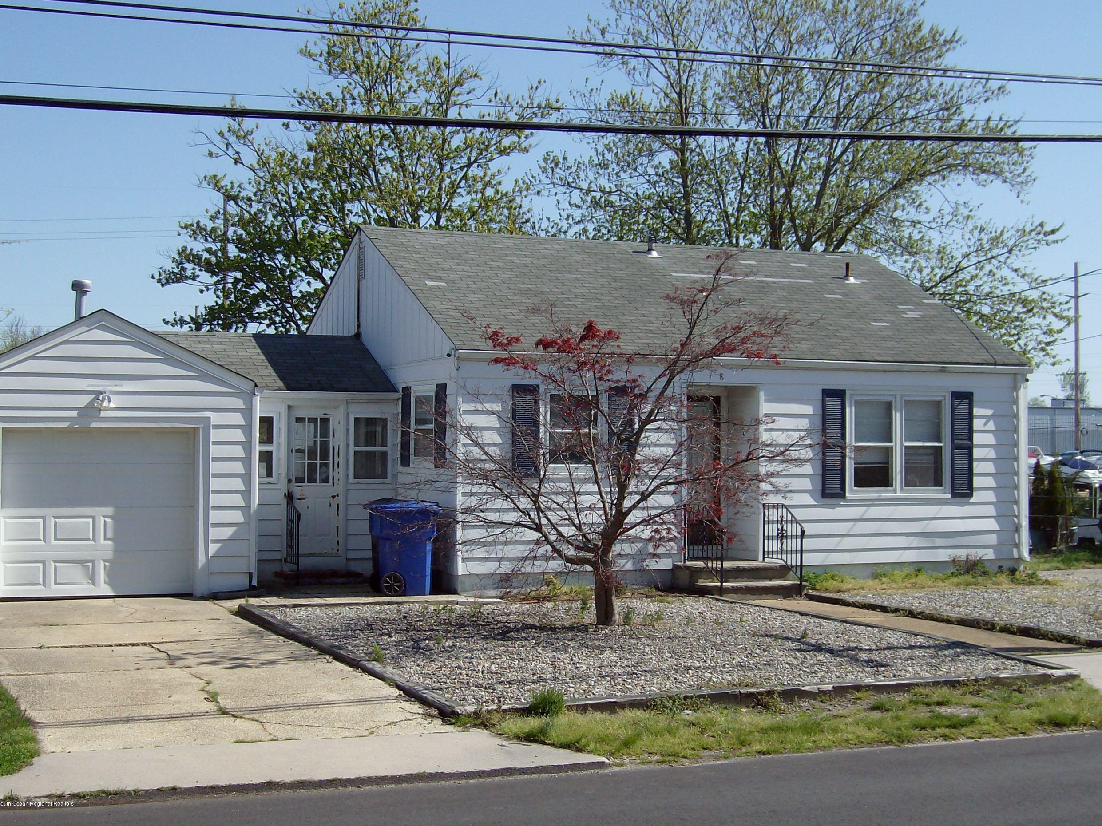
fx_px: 1846
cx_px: 537
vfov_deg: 25.2
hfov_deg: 33.2
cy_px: 404
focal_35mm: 58
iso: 100
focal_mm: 9.3
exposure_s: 1/633
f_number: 5.6
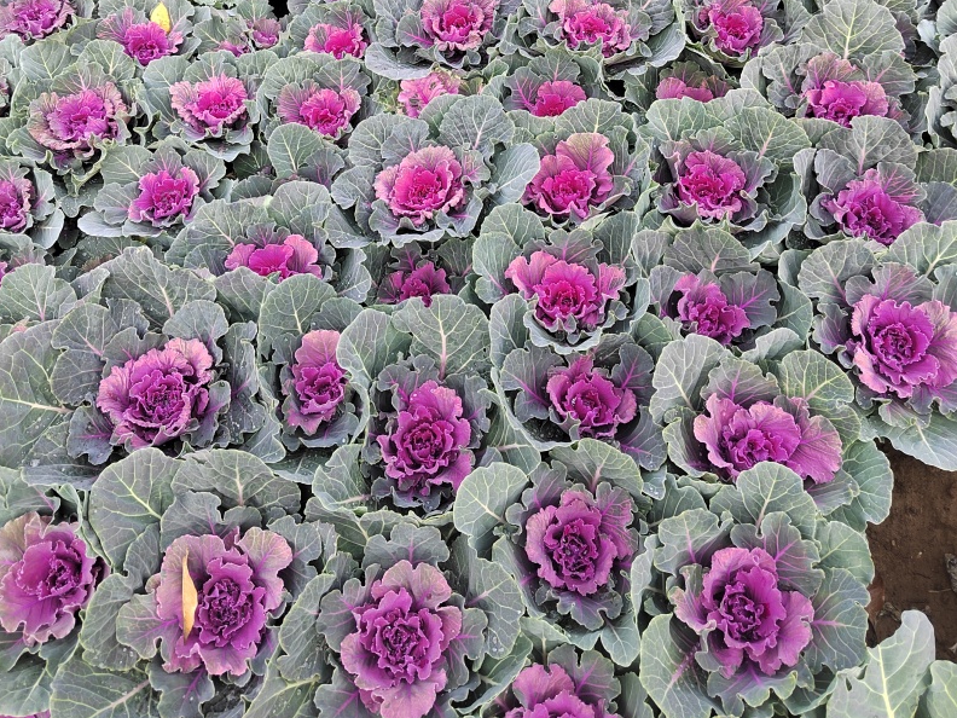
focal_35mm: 31
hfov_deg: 58.4
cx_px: 478
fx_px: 857
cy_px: 103
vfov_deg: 42.5
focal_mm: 5.52
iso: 125
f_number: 1.9
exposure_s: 1/100
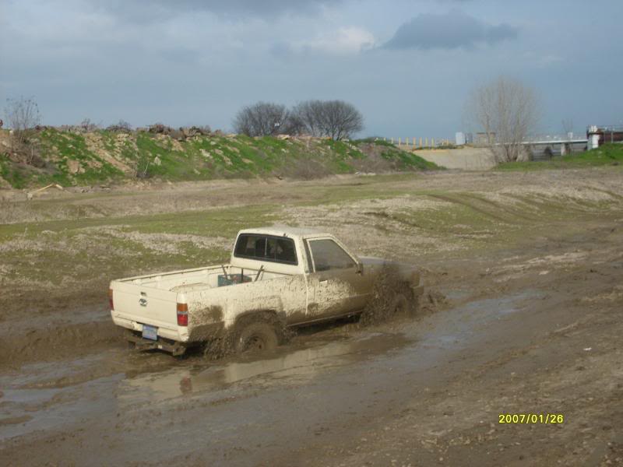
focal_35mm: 52
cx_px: 312
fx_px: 936
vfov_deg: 28.0
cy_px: 234
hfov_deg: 36.8
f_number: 8.4
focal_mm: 8.7
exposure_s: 1/250
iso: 80
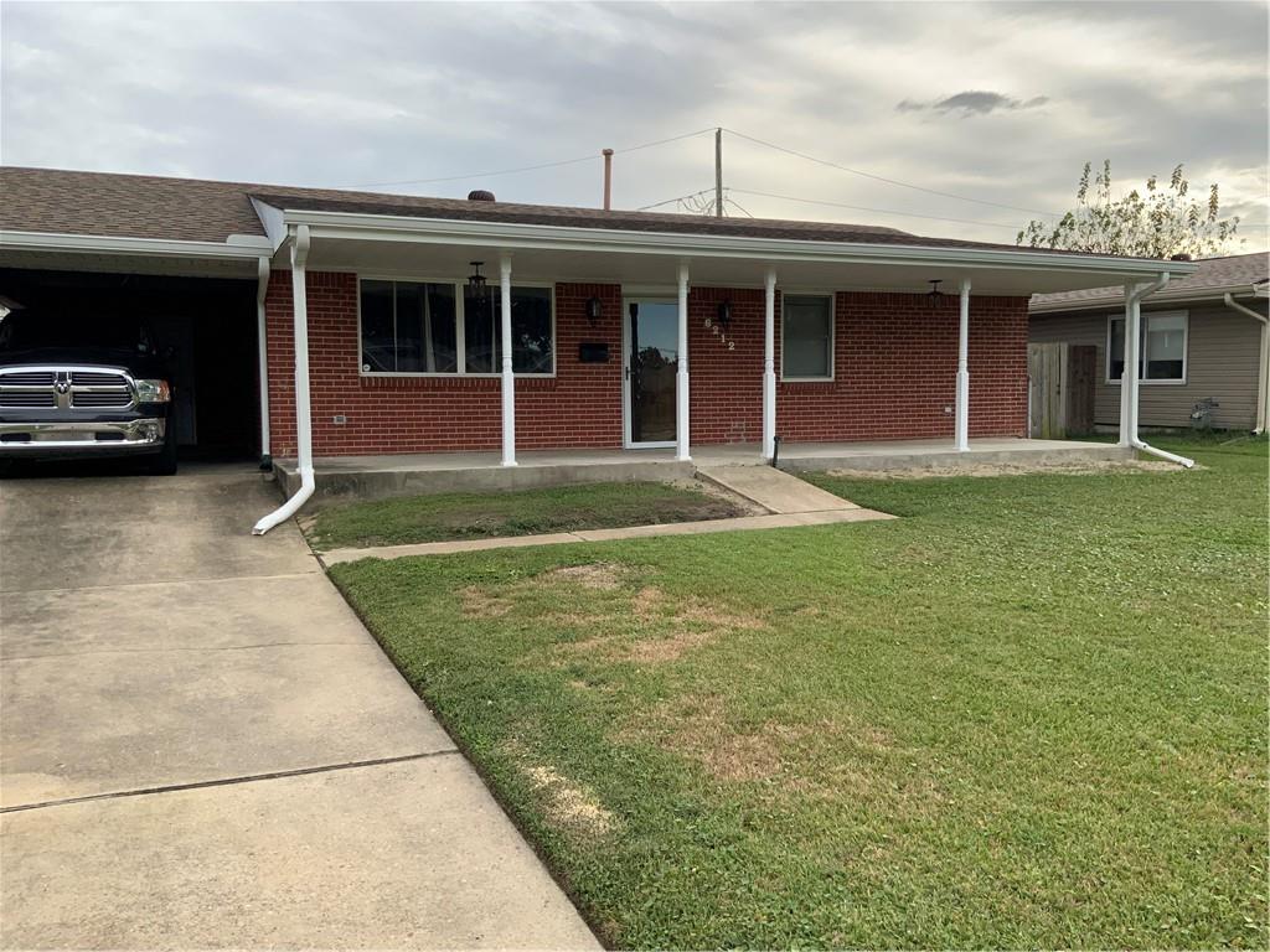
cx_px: 635
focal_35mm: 29
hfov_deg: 61.7
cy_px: 476
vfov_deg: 48.2
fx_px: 1064
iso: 16
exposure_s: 1/461
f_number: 1.8
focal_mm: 3
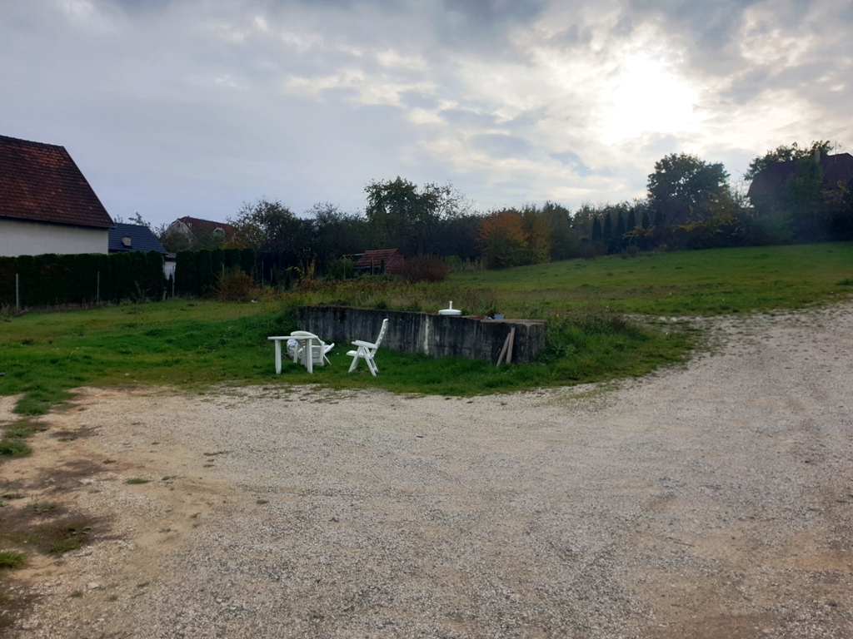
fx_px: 641
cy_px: 320
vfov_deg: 53.1
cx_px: 426
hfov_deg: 67.3
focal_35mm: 26
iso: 50
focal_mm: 4.3
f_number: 2.4
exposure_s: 1/788
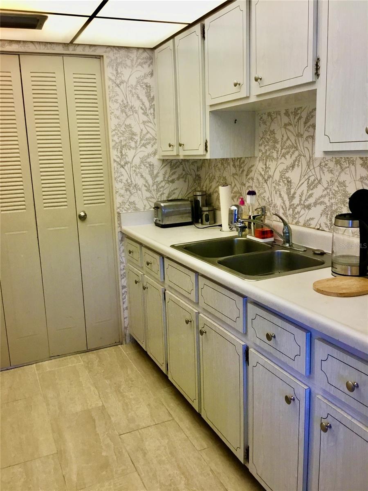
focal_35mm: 31
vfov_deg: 58.4
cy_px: 246
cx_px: 184
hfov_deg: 45.4
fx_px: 439
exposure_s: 1/30
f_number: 2.4
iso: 40
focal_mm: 3.3
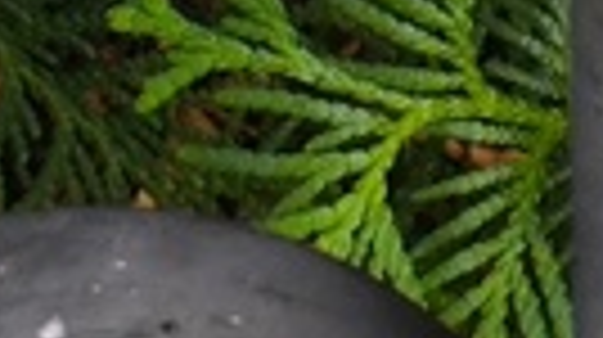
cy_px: -829
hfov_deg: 6.5
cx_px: 1136
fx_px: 5190
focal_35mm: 325
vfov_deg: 3.6
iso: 50
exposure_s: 1/133
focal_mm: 4.71
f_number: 1.7
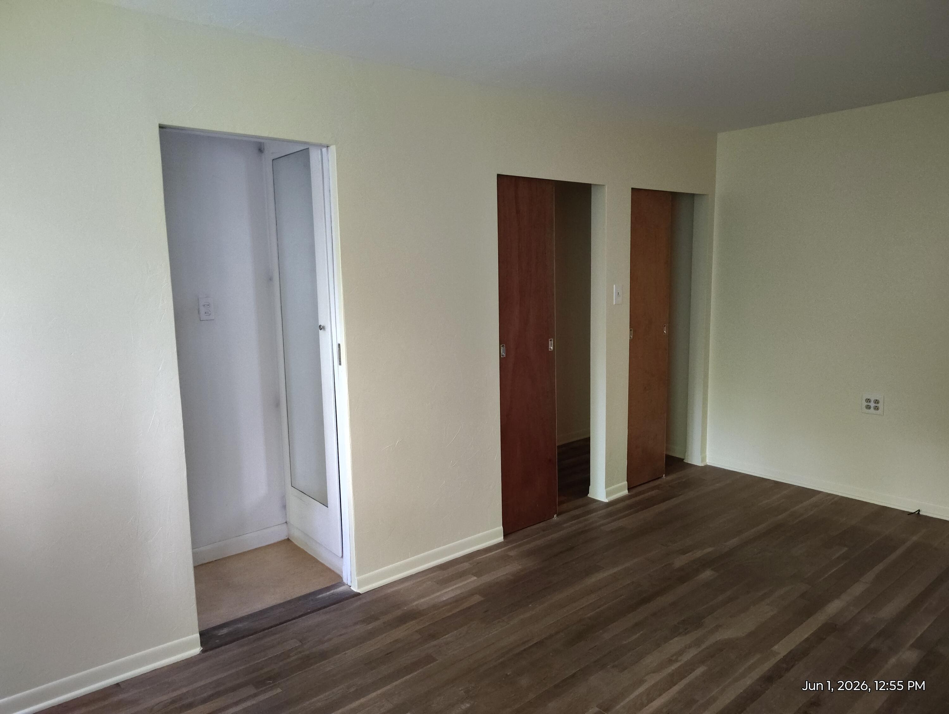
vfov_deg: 56.9
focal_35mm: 24
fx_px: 659
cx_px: 474
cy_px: 357
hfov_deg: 71.5
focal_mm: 5.56
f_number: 1.8
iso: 1650
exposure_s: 1/40
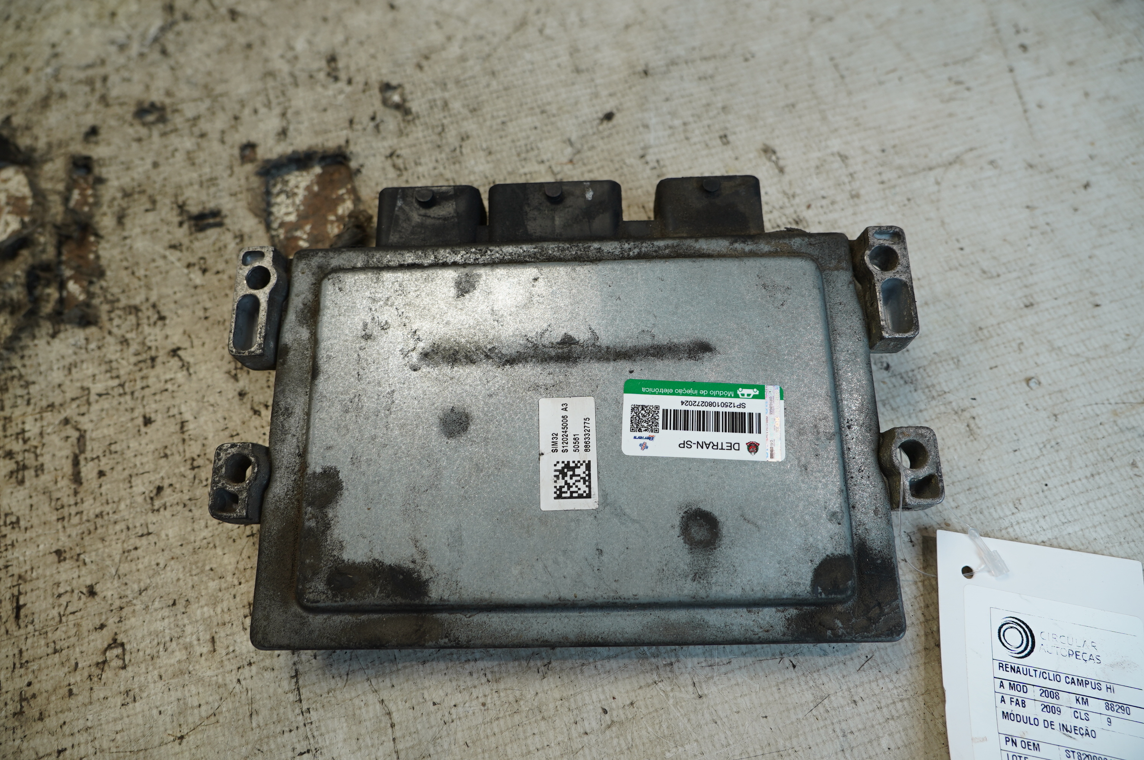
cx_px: 572
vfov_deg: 53.0
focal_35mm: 24
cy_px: 380
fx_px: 762
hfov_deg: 73.8
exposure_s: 1/60
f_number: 4
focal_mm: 16
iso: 125
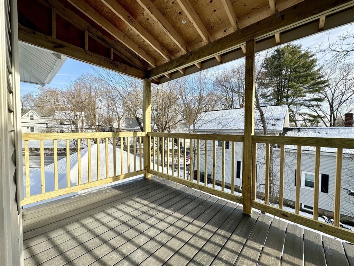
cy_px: 133
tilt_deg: -2.7
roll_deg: +0.3
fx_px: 143
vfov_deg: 85.7
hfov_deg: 102.1
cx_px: 177
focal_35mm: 14
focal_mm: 2.22
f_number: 2.2
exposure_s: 1/707
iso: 40
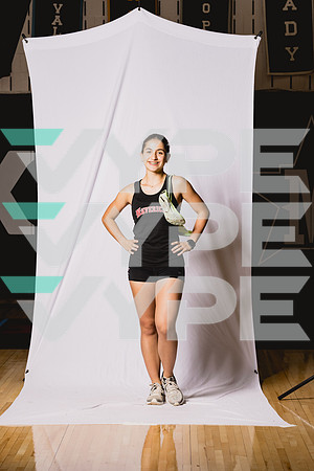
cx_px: 157
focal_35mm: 101
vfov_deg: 20.2
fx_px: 1321
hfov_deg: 13.6
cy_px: 236
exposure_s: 1/125
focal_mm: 101
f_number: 7.1
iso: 400
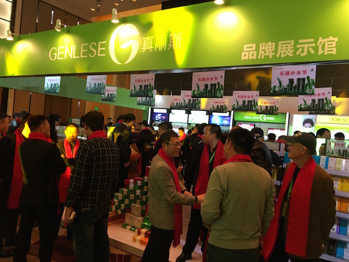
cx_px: 174
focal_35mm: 29
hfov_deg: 61.7
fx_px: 292
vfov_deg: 48.2
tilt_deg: +0.6
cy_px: 131
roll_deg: -4.6
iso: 160
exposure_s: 1/33
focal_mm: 4.15
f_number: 2.2
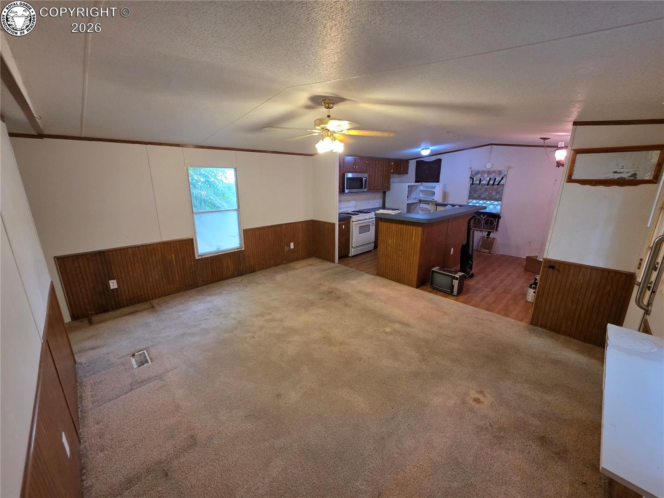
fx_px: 249
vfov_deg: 89.9
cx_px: 332
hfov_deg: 106.2
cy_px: 249
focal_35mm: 13
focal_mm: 2.2
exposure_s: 1/60
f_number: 1.9
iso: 320
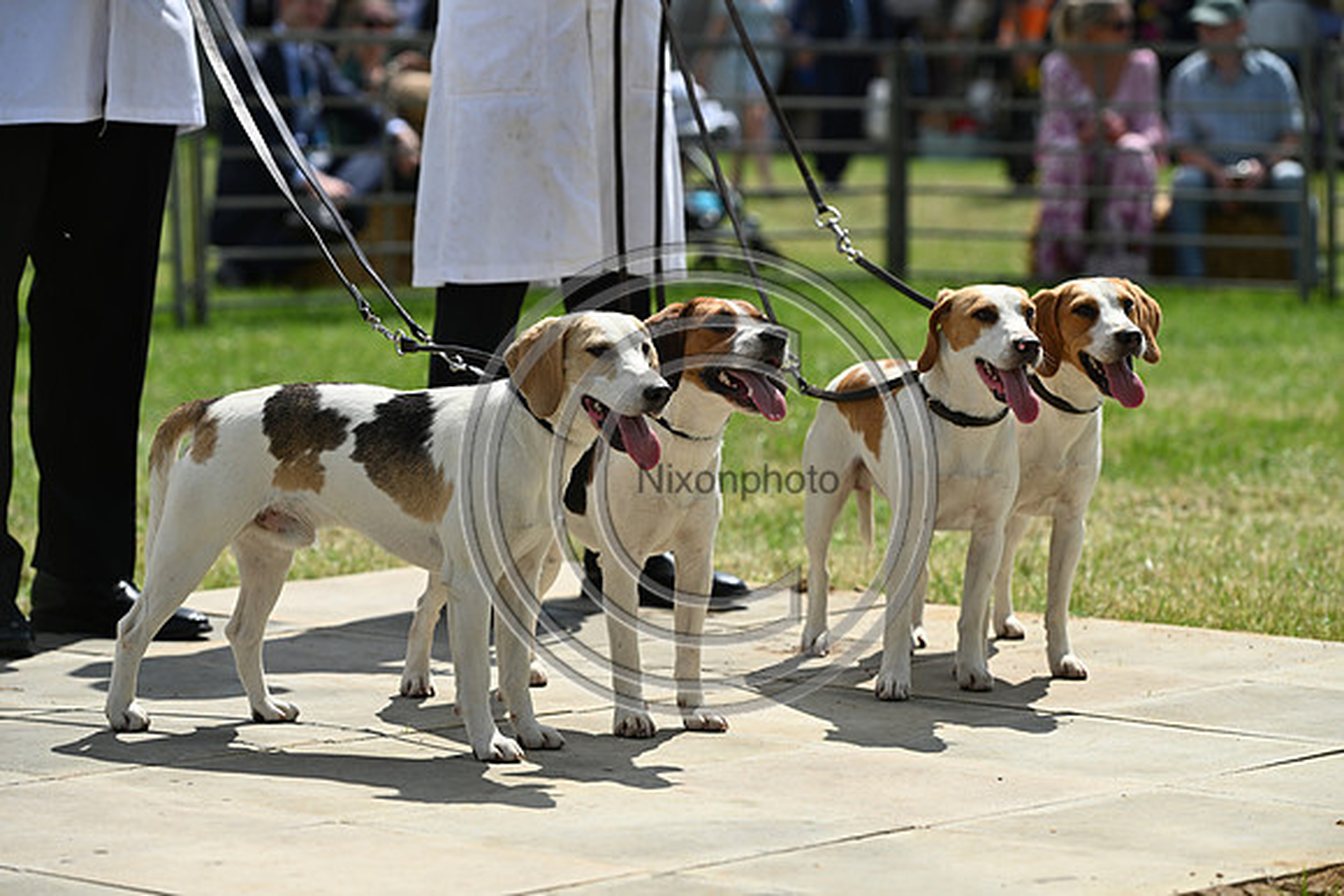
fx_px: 4331
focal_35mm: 116
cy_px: 448
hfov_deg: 17.6
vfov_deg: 11.8
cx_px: 672
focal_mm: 116
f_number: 4.5
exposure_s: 1/1250
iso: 125
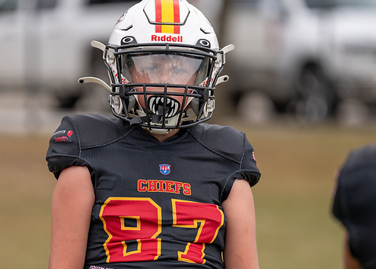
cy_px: 136
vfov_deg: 5.1
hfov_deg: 7.1
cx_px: 171
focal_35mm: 285
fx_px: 3044
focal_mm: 200
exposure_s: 1/1000
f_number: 2.8
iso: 100
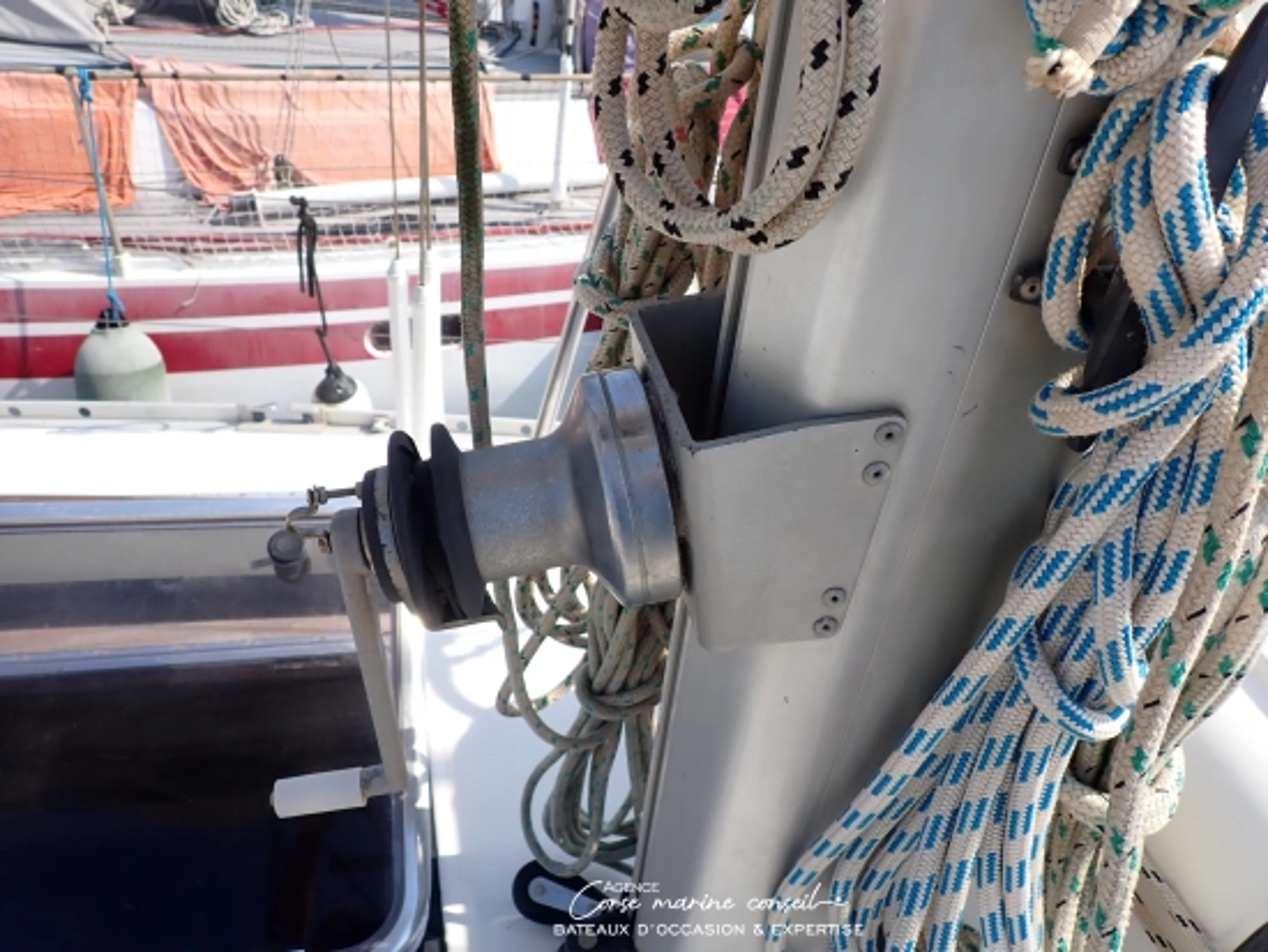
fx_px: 916
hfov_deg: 69.4
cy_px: 476
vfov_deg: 54.9
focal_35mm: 25
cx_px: 634
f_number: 2.8
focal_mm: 4.5
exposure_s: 1/1000
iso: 100
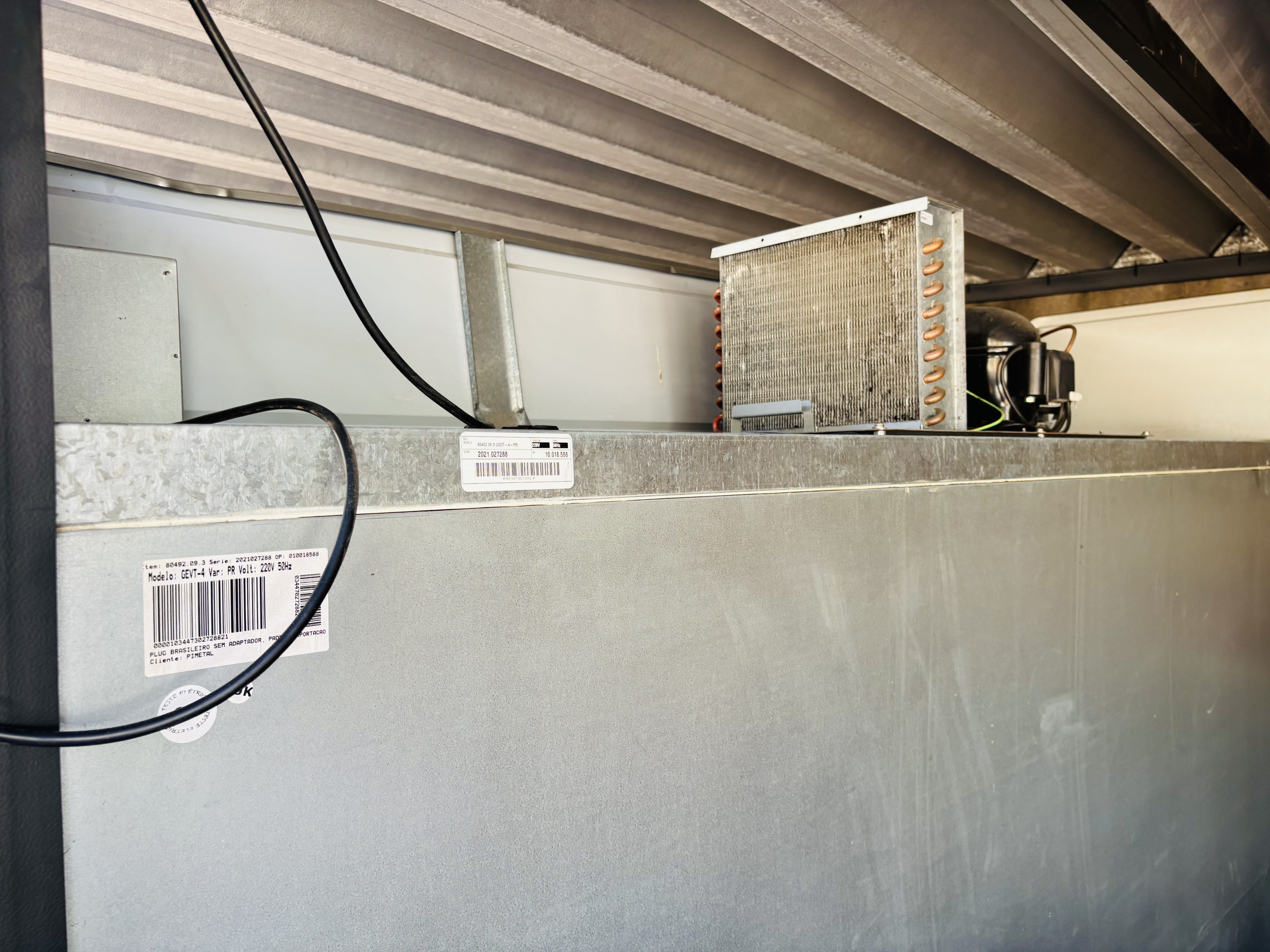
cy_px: 476
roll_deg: +0.1
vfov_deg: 53.1
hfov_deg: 67.3
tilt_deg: -2.1
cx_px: 635
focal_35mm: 26
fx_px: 954
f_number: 1.6
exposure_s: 1/121
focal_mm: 5.96
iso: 100
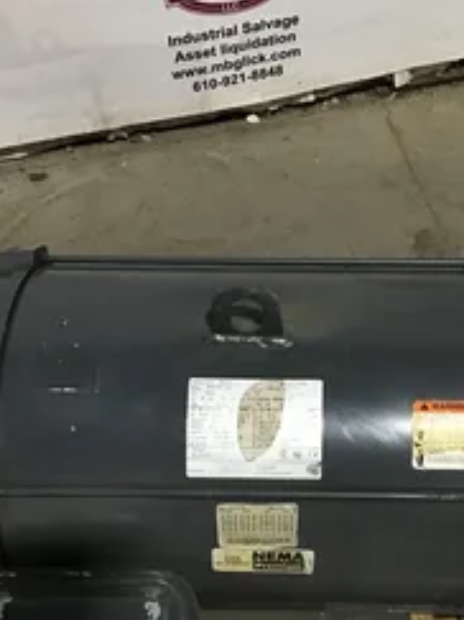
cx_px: 288
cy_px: 388
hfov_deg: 28.4
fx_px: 912
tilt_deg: -54.7
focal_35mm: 51
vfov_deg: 37.3
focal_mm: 3.3
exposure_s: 1/30
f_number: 2.4
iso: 125
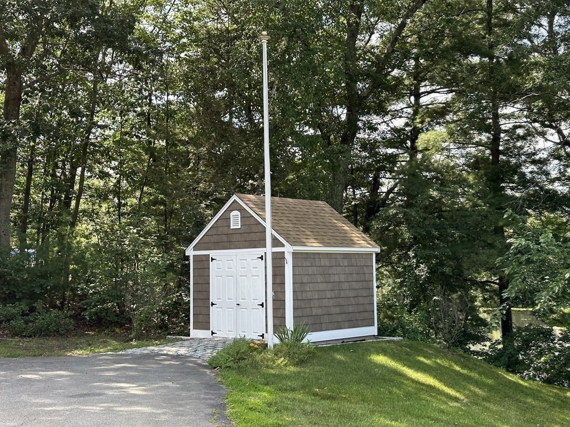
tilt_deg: +3.9
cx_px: 285
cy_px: 214
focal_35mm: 48
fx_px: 790
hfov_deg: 39.7
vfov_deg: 30.3
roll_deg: +0.4
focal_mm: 6.86
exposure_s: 1/615
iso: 64
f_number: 1.78
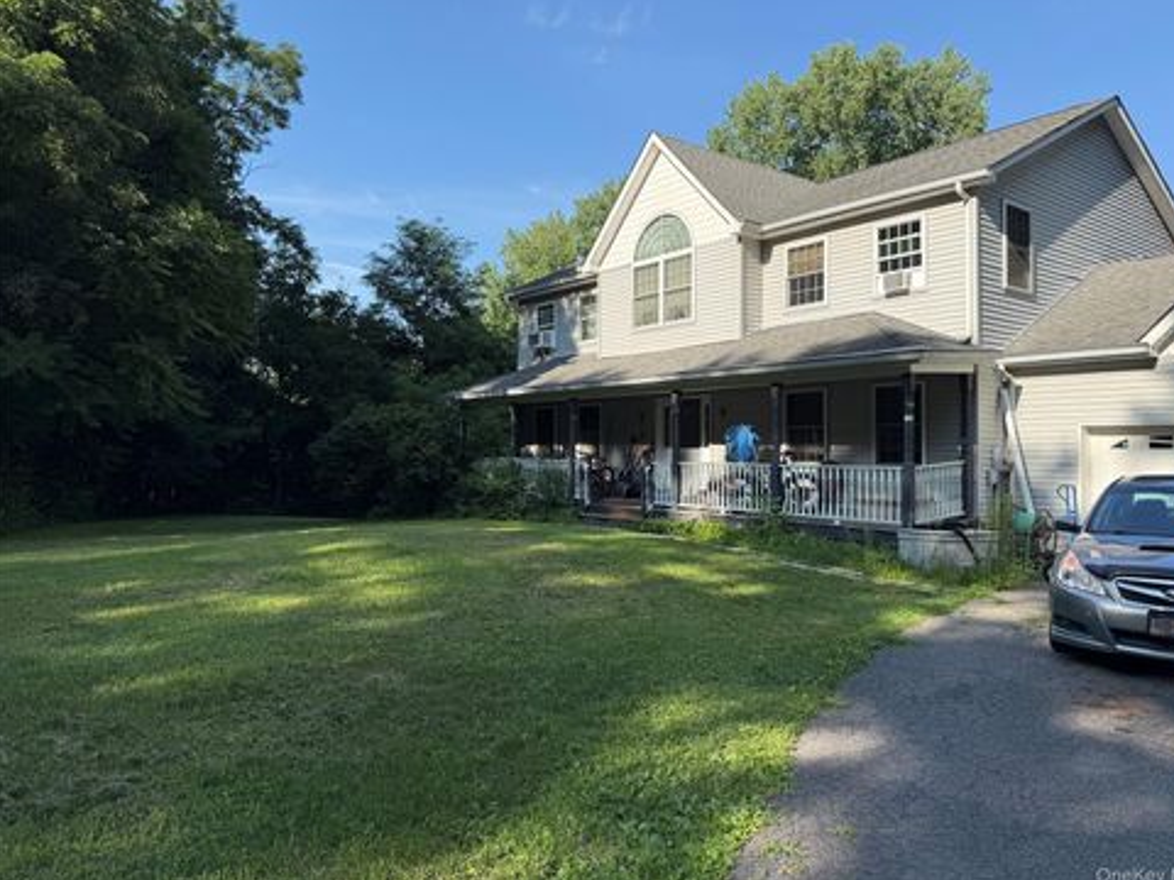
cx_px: 607
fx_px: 848
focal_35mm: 25
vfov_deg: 54.9
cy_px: 431
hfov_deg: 69.4
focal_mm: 6.76
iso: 80
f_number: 1.78
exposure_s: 1/2370
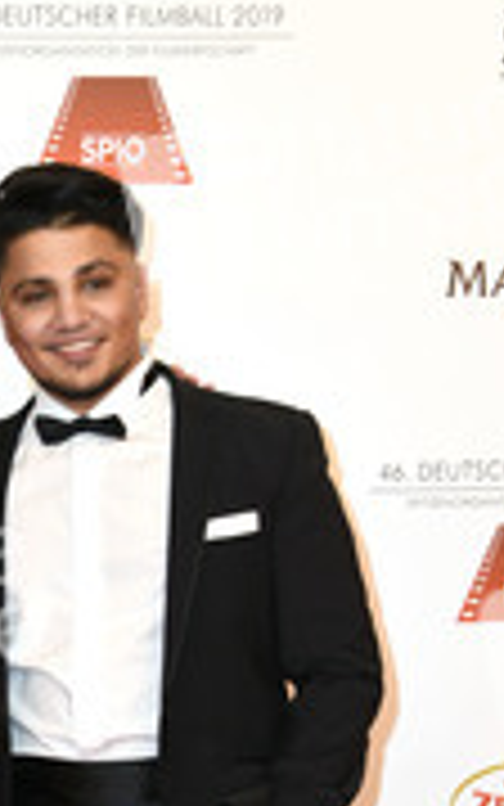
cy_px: 860
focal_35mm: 141
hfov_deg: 9.2
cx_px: -58
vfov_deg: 14.5
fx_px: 3096
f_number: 6.3
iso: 320
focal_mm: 62
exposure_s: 1/160
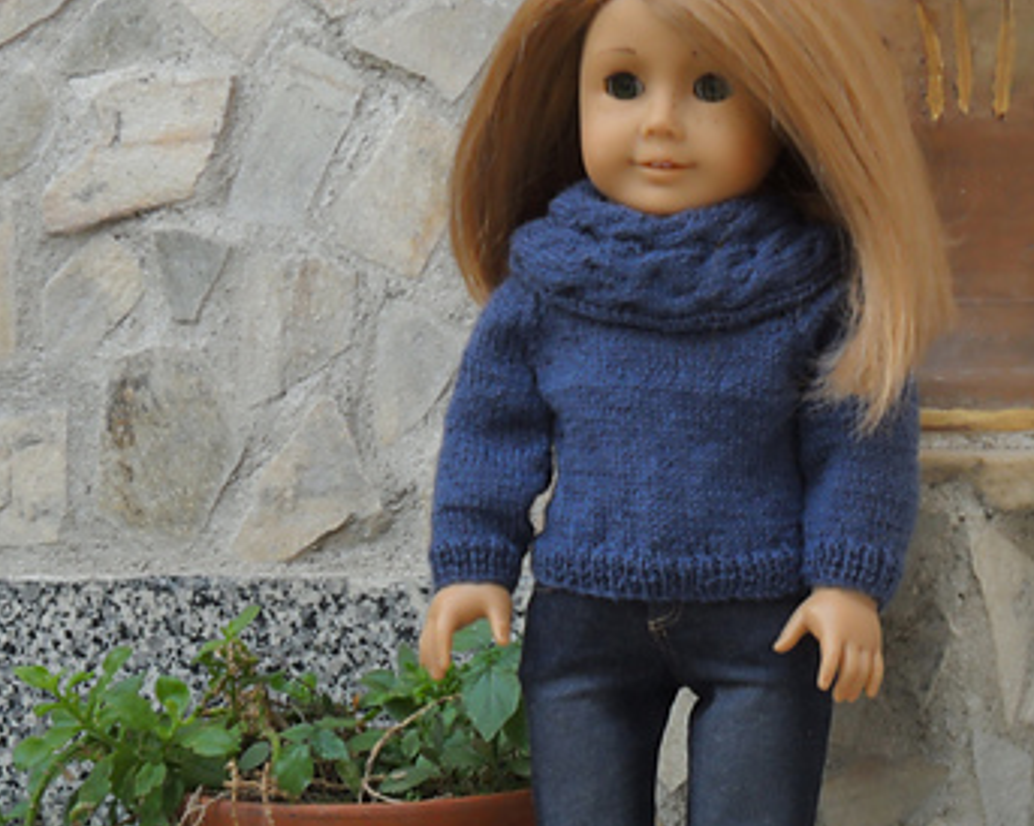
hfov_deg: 25.5
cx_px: 727
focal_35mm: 74
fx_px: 2263
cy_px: 544
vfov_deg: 20.6
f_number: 5
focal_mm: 9.3
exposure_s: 1/60
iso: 100
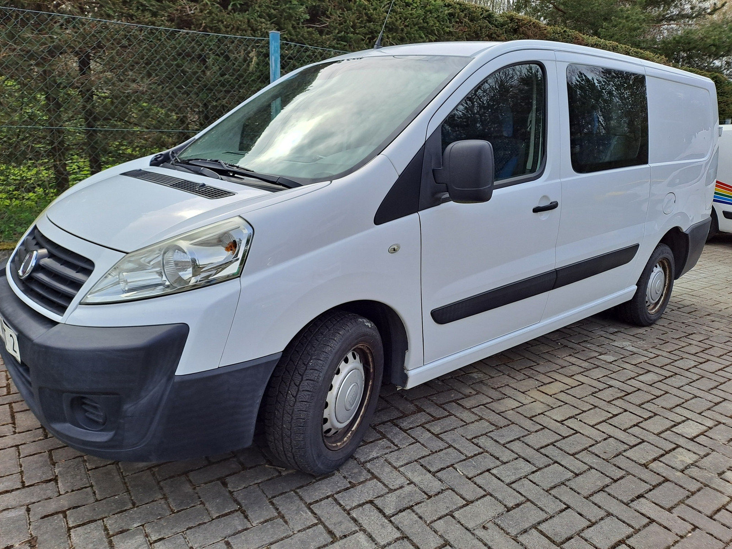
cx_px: 366
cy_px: 274
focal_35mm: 25
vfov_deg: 54.9
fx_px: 529
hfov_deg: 69.4
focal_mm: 4.65
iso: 32
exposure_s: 1/959
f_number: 1.8
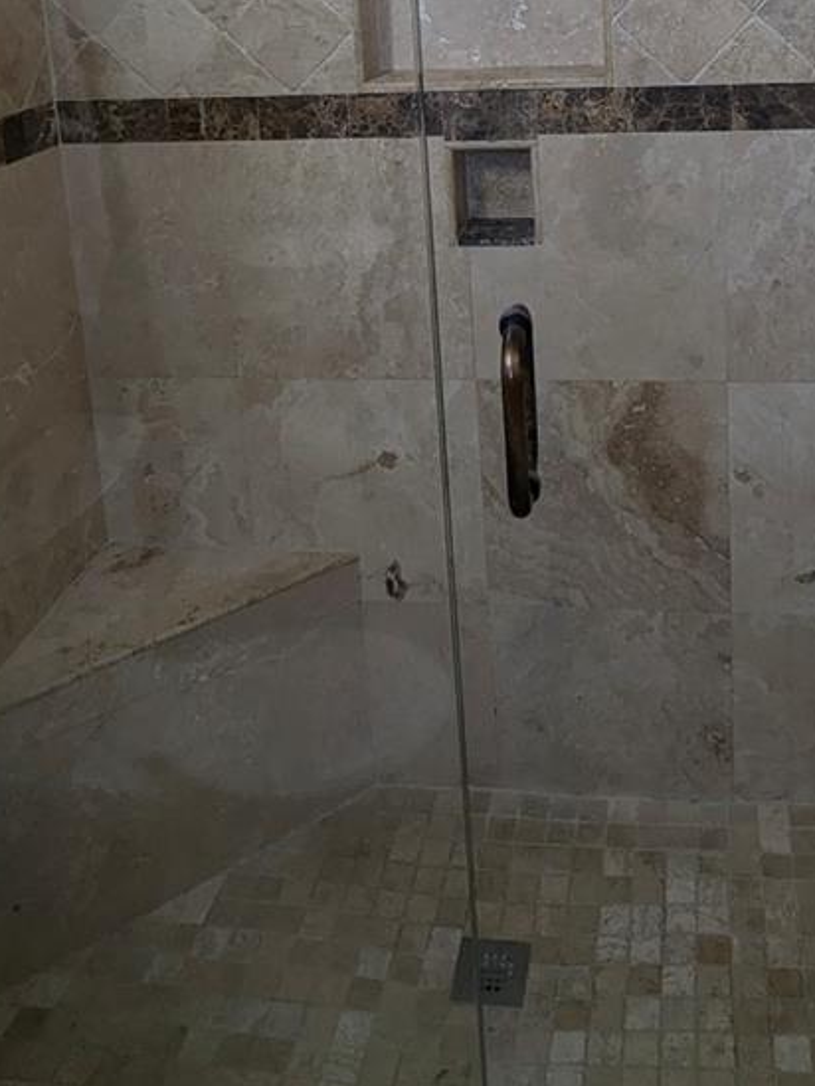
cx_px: 551
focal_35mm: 35
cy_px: 109
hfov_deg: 40.2
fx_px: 1098
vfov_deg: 47.3
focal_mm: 2.35
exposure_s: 1/120
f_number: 2.2
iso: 138
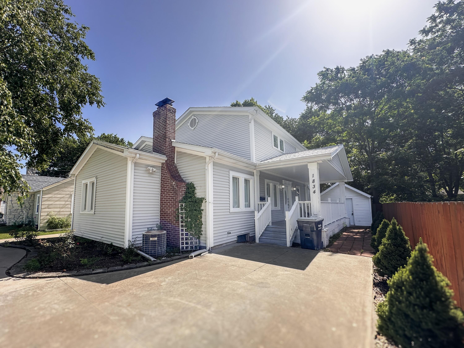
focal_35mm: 14
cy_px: 174
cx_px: 232
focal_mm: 2.22
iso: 40
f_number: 2.2
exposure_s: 1/1000
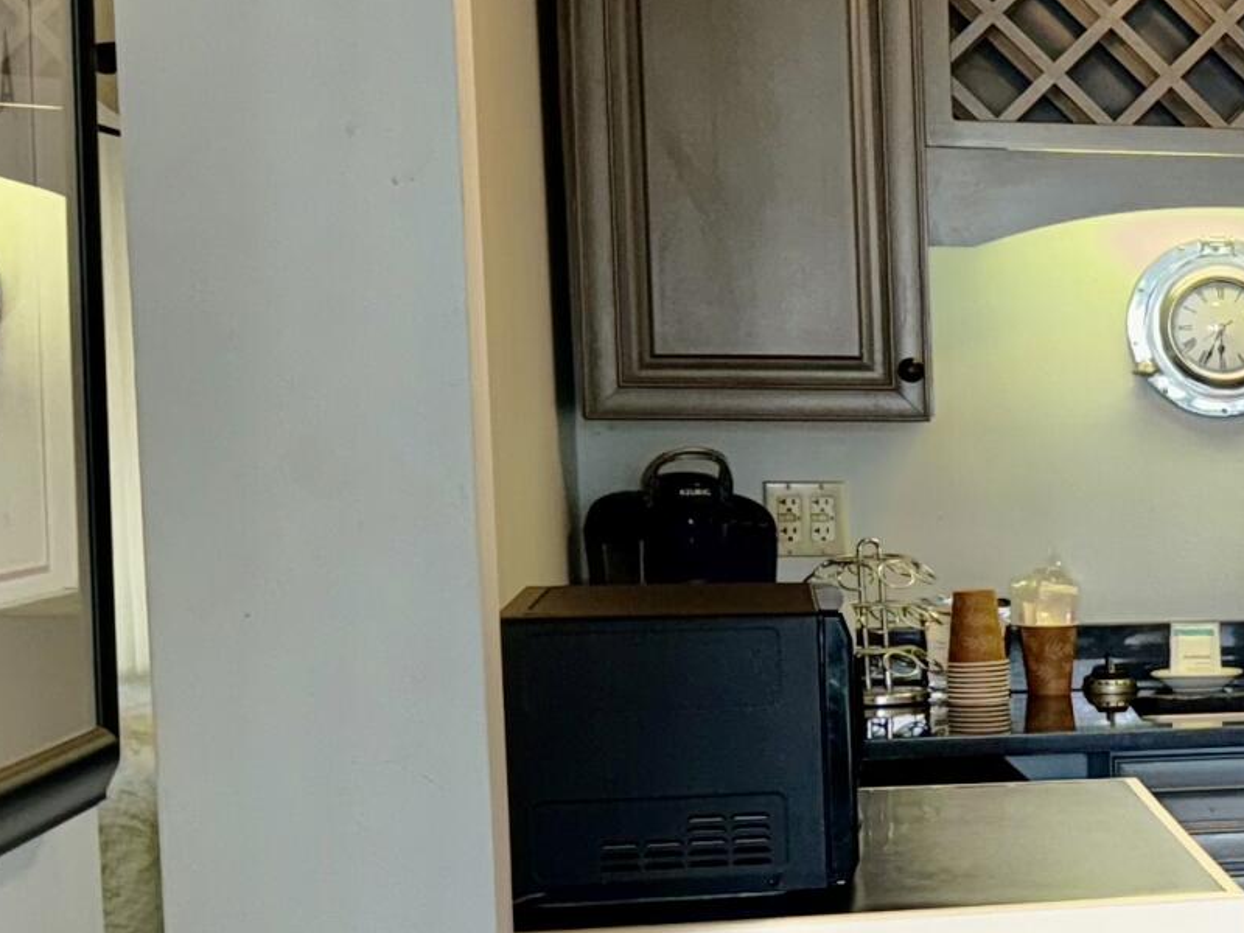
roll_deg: -0.1
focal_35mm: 90
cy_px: 694
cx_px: 1950
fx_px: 3234
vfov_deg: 16.3
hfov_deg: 18.8
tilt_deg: -5.4
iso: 64
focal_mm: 6.76
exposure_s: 1/24
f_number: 1.78
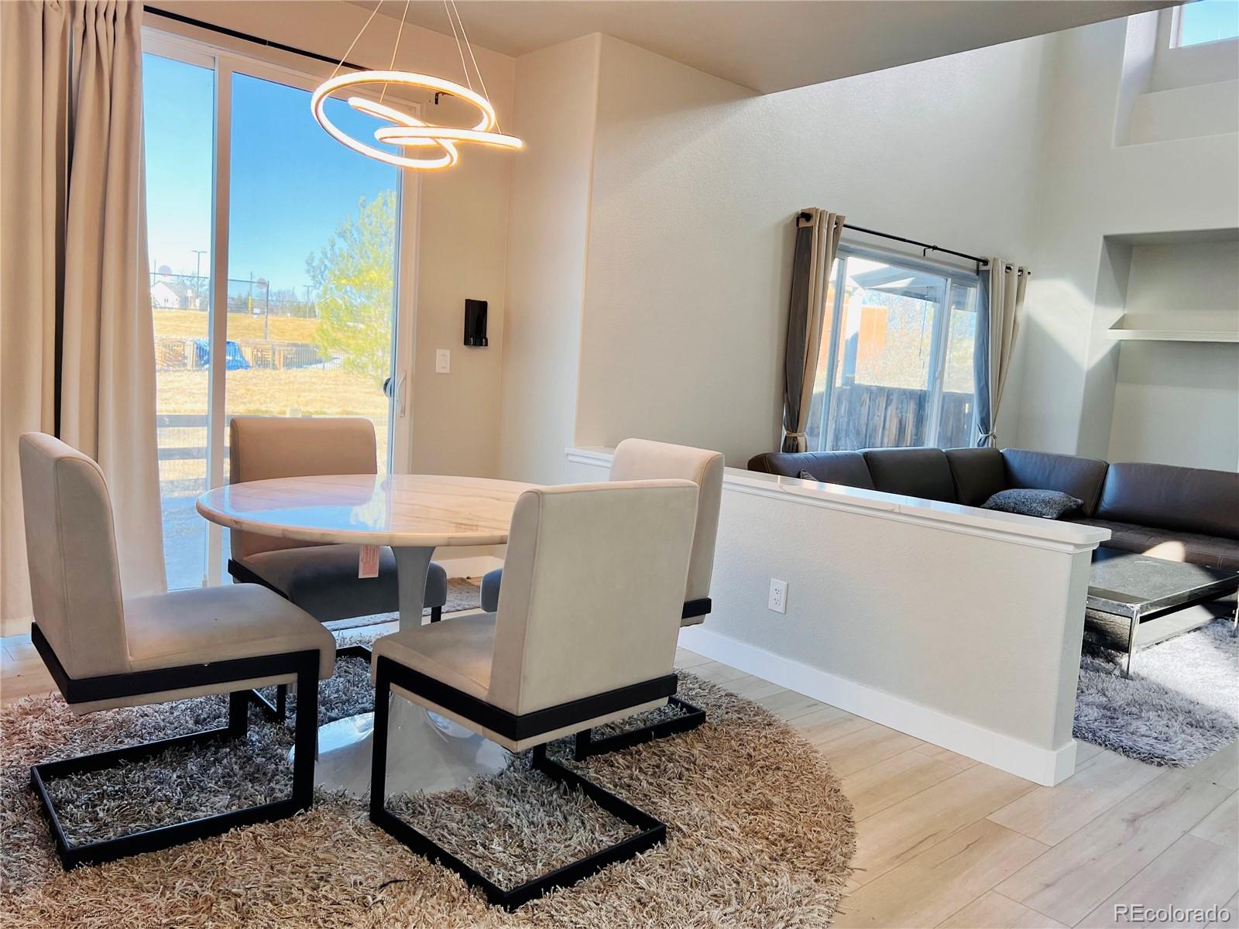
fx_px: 931
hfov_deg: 67.3
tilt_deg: -6.1
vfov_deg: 53.1
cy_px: 464
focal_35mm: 26
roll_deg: -3.4
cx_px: 620
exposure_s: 1/206
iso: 50
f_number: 1.5
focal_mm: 5.7
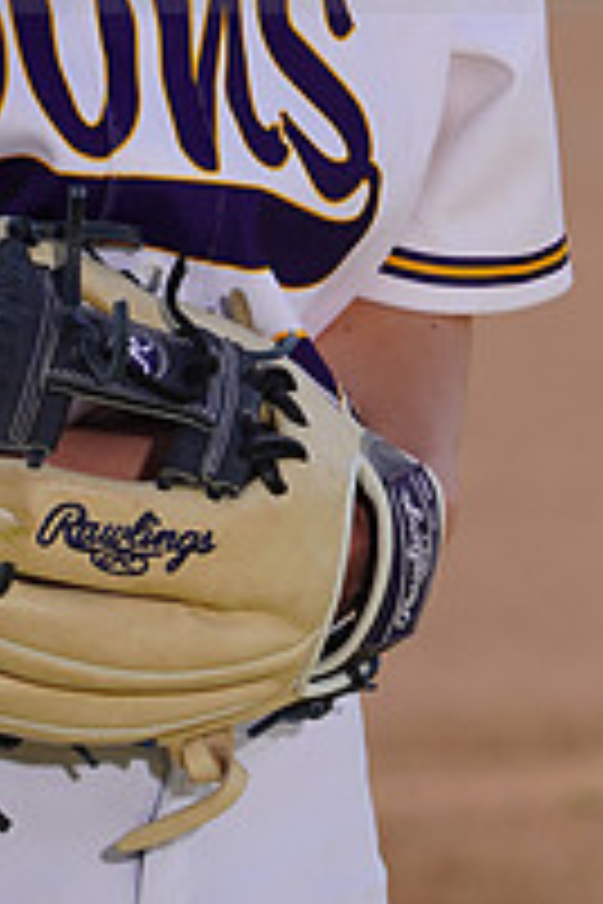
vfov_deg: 3.0
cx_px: 151
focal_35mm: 696
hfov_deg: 2.0
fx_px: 17486
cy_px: -130
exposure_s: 1/250
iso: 100
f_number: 8
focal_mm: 241
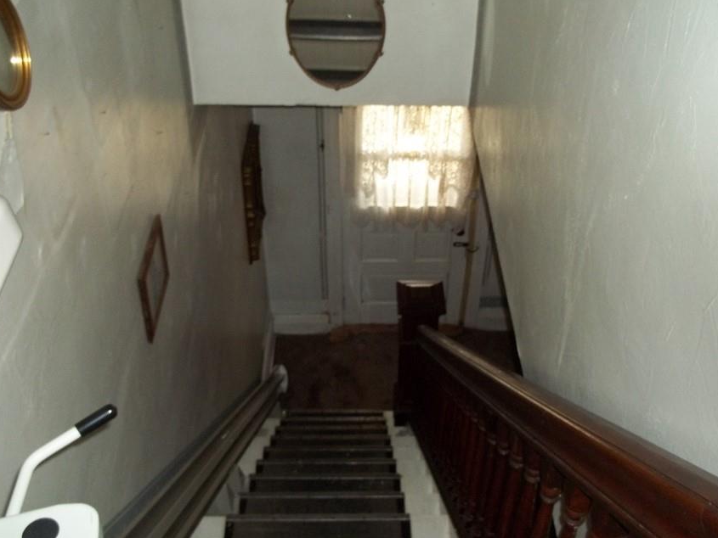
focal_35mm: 40
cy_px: 255
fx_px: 830
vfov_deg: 36.0
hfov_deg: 46.7
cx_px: 411
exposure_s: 1/30
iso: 160
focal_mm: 5.9
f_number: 3.3
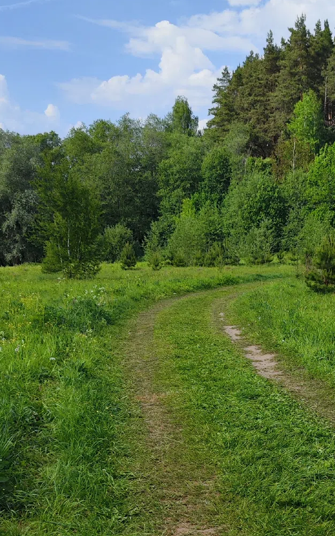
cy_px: 417
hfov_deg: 21.1
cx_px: 246
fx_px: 891
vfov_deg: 32.7
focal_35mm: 61
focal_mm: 6.92
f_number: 1.9
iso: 50
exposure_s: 1/3349
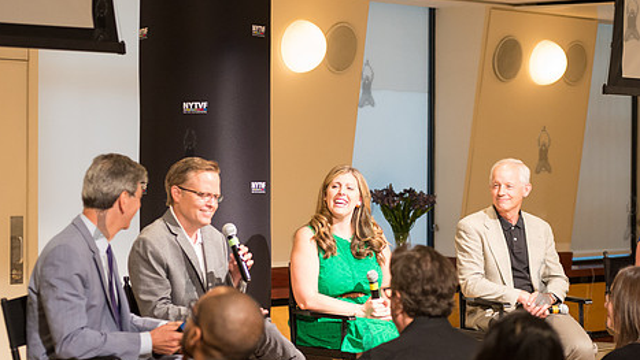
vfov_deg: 11.7
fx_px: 1765
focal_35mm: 104
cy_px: 216
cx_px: 366
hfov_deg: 20.5
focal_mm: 80
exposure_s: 1/100
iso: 2500
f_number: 4
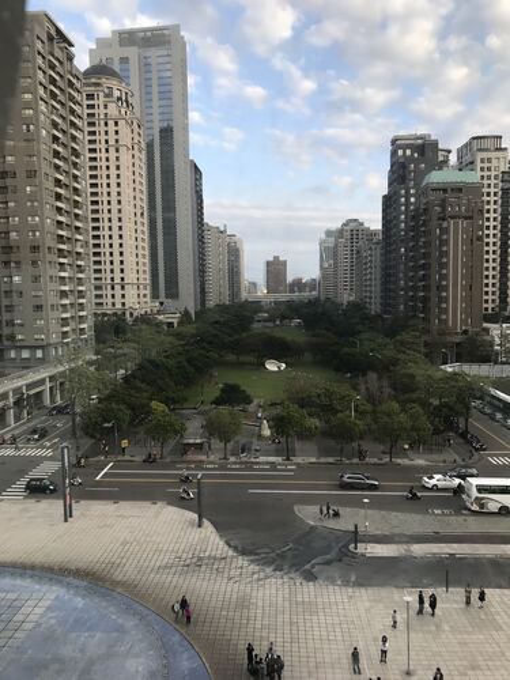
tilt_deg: -5.1
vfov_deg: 63.4
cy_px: 340
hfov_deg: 49.7
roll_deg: +1.6
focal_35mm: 28
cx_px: 255
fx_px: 550
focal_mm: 3.99
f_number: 1.8
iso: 20
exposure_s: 1/449
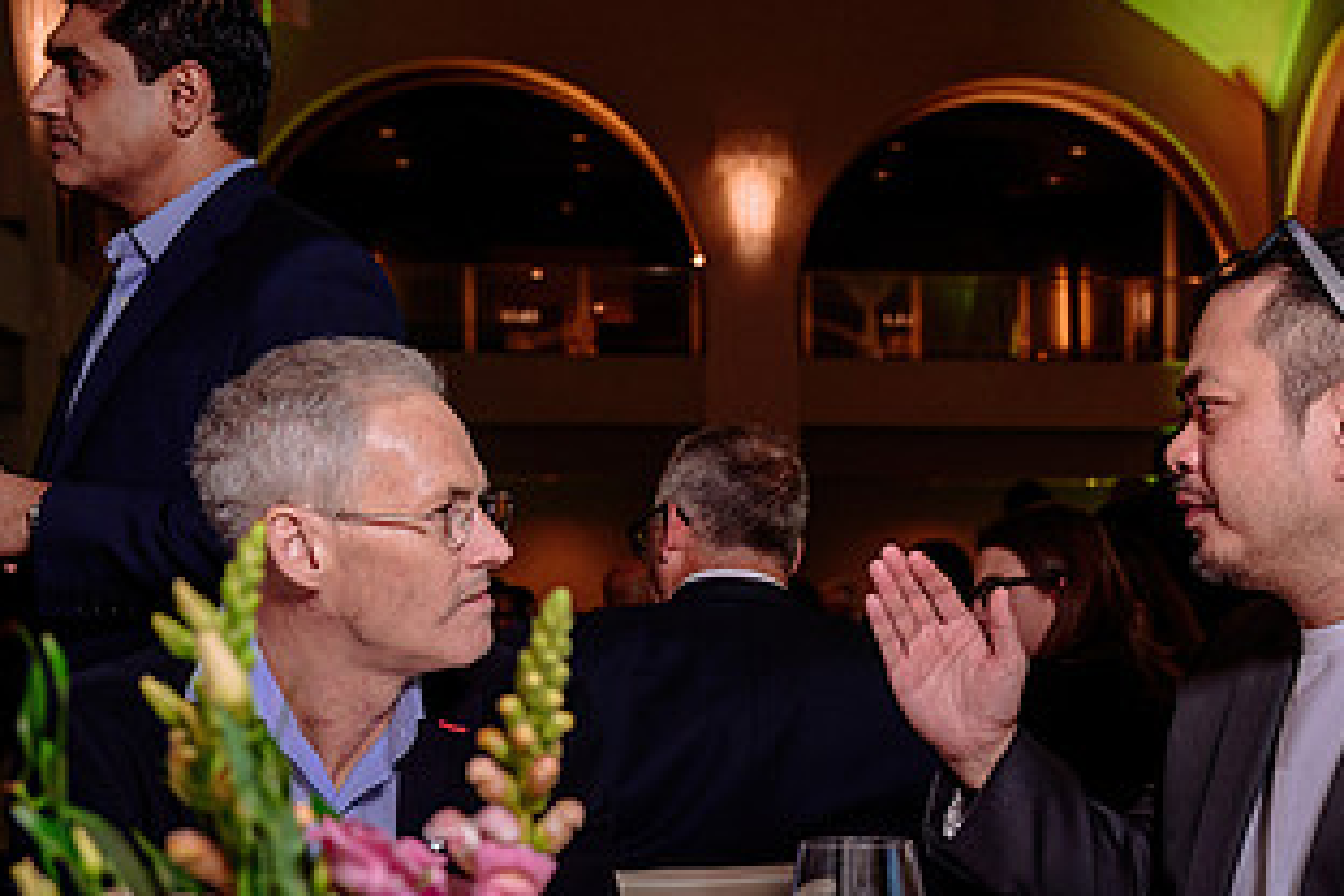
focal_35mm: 61
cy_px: 705
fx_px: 2277
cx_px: 990
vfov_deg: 22.0
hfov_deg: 32.3
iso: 1000
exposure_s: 1/125
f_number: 3.5
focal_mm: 27.5
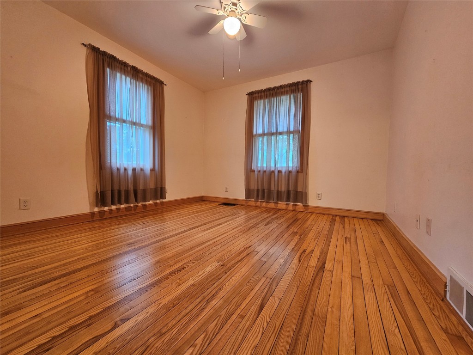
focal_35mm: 13
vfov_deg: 89.9
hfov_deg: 106.2
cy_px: 178
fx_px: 178
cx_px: 236
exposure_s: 1/60
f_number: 2.2
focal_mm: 2.2
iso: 200
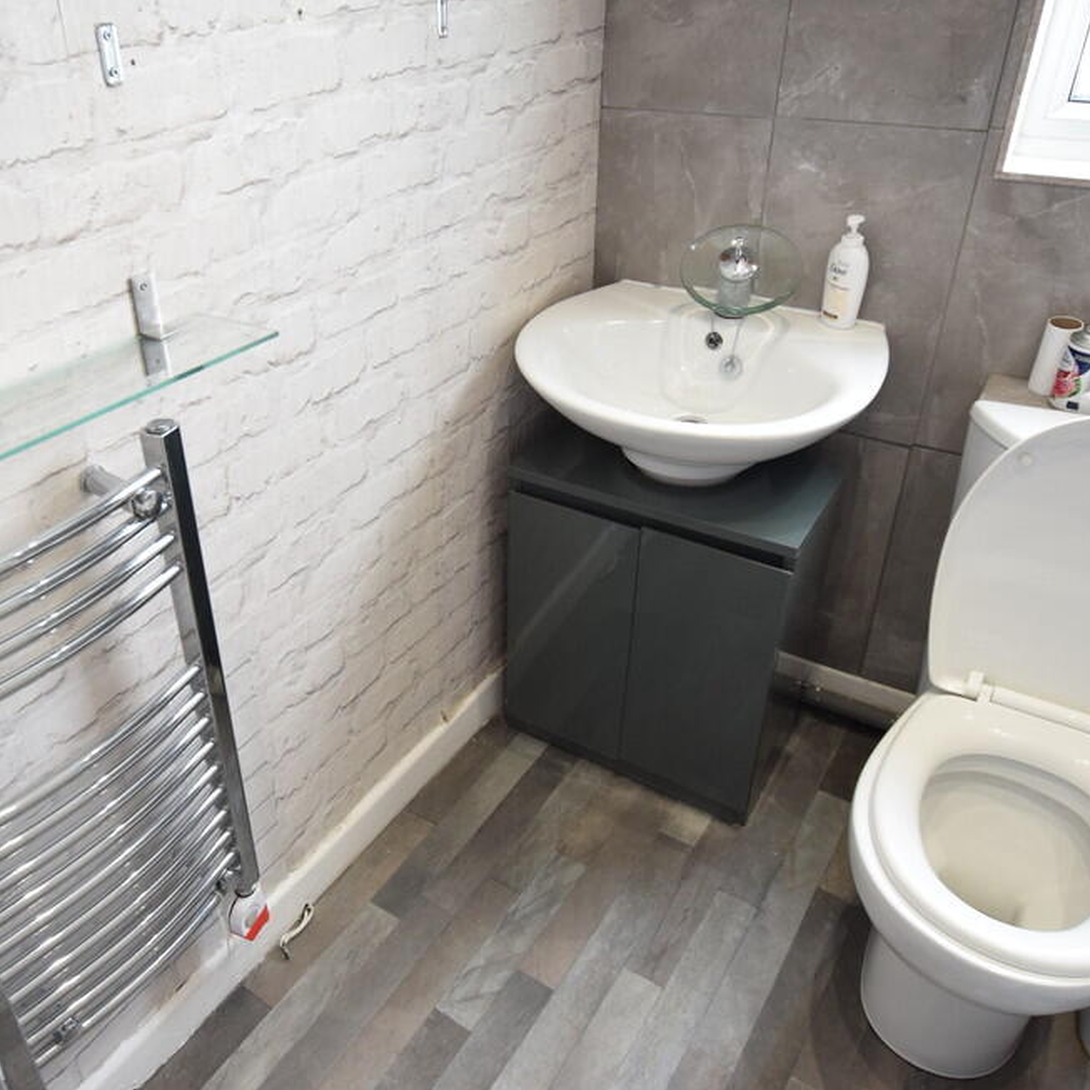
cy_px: 528
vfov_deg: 57.3
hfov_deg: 56.8
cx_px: 427
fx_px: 997
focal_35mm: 28
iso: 800
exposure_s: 1/80
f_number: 4.5
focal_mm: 14
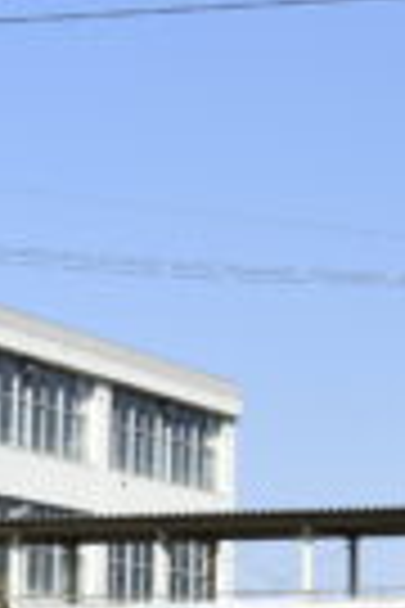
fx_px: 2852
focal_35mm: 169
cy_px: 435
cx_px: 891
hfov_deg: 7.7
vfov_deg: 12.1
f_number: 11
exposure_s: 1/500
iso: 200
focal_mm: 38
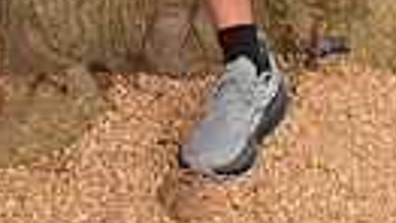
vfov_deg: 7.0
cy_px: -407
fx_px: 1661
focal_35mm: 158
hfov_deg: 13.6
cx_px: 196
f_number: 7.1
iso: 320
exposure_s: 1/320
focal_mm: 44
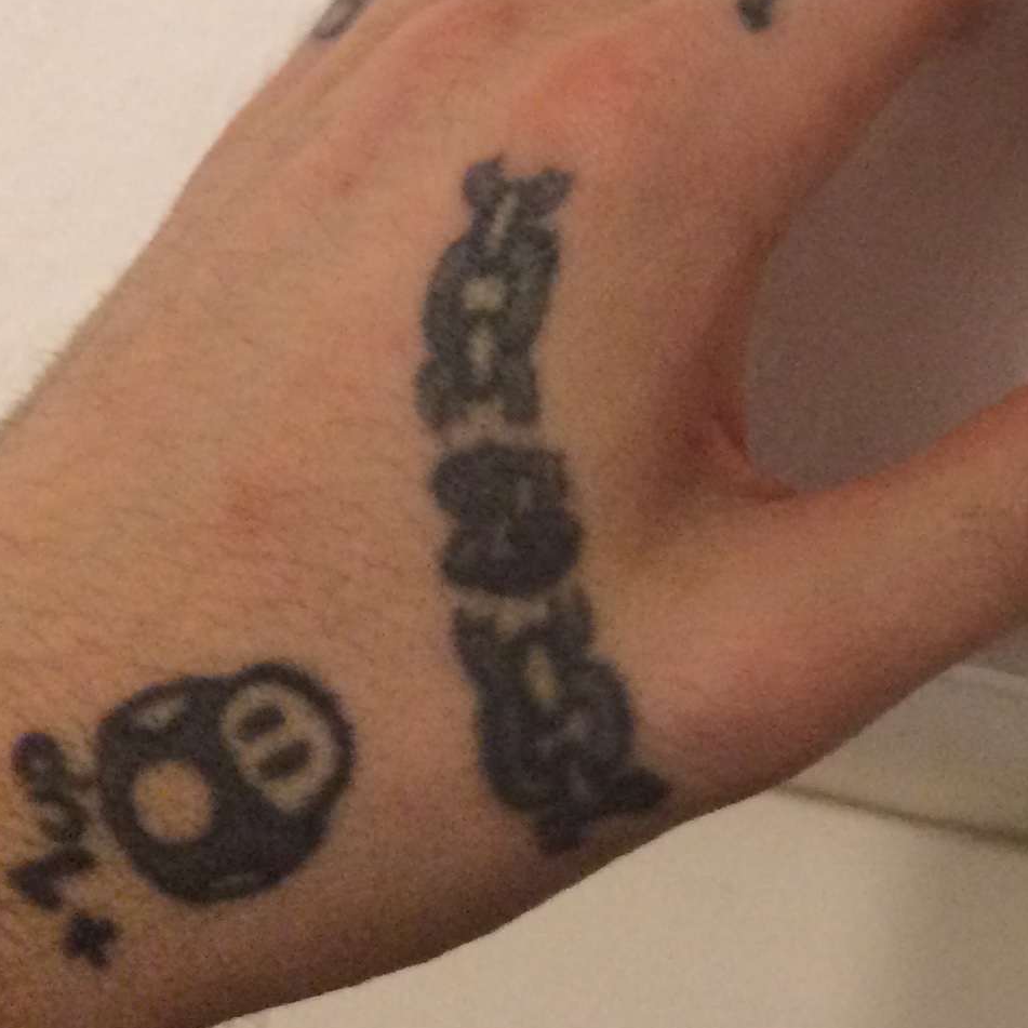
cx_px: 1740
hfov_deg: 16.9
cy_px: -227
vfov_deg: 18.6
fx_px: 2957
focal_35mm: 88
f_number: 2.2
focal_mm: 4.15
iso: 250
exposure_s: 1/33
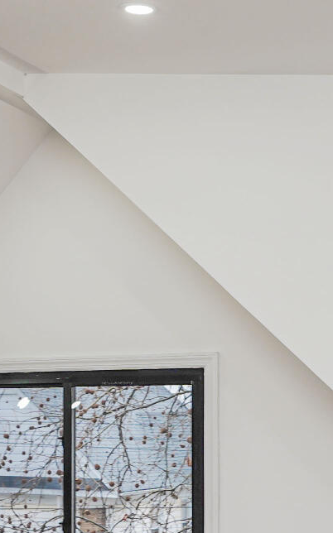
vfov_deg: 26.8
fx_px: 1105
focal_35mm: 76
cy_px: 404
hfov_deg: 16.1
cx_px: -120
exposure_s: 1/30
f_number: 4
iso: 50
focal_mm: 16
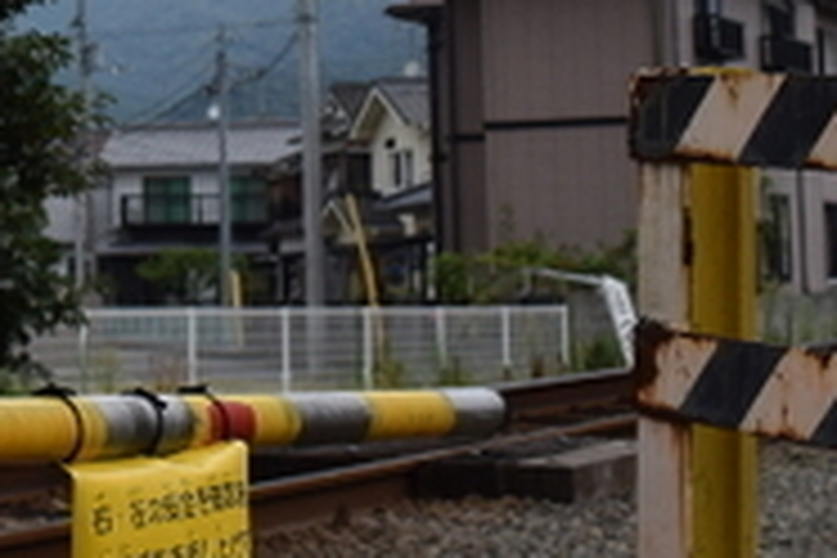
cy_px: -58
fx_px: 2697
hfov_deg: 16.5
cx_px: -297
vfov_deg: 11.6
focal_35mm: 116
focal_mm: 18
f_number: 5.6
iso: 100
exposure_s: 1/400
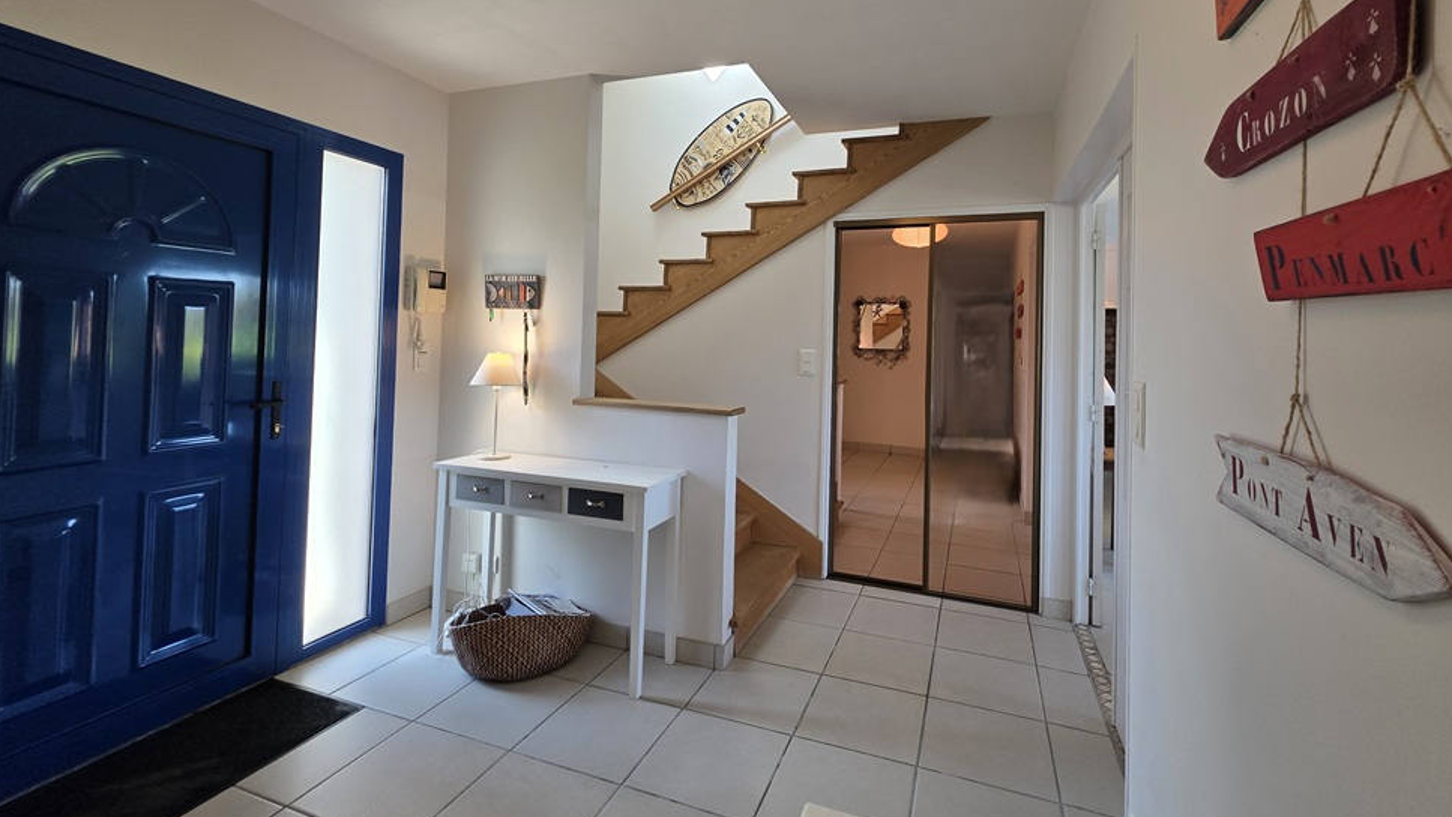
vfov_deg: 69.7
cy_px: 321
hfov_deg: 102.9
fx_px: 578
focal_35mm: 15
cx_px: 761
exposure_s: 1/100
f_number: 1.9
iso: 80
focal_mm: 2.2
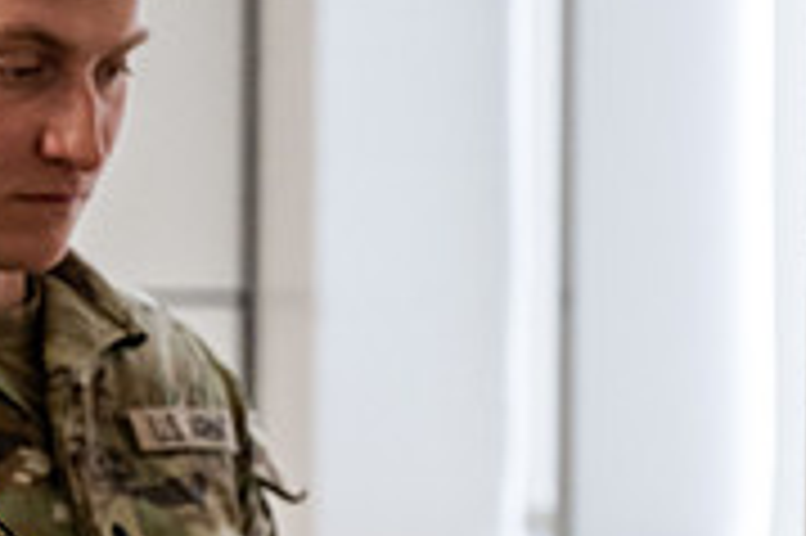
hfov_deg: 8.9
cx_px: 158
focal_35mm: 231
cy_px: 484
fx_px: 5167
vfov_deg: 5.9
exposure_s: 1/400
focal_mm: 70
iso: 2500
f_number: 4
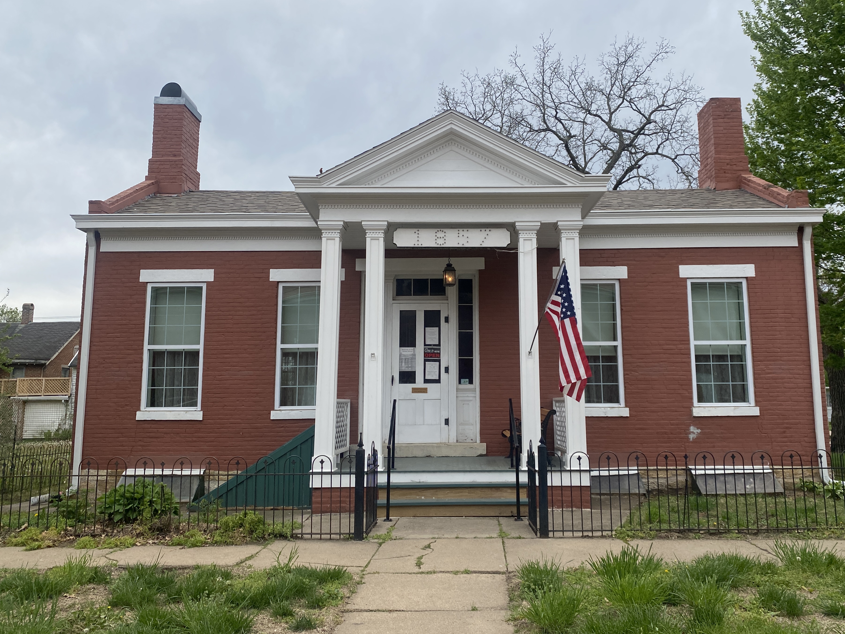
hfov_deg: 61.6
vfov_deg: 48.2
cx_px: 457
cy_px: 303
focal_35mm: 29
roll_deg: +0.3
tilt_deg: +7.9
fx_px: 708
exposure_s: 1/5495
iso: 32
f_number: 1.8
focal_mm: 4.25
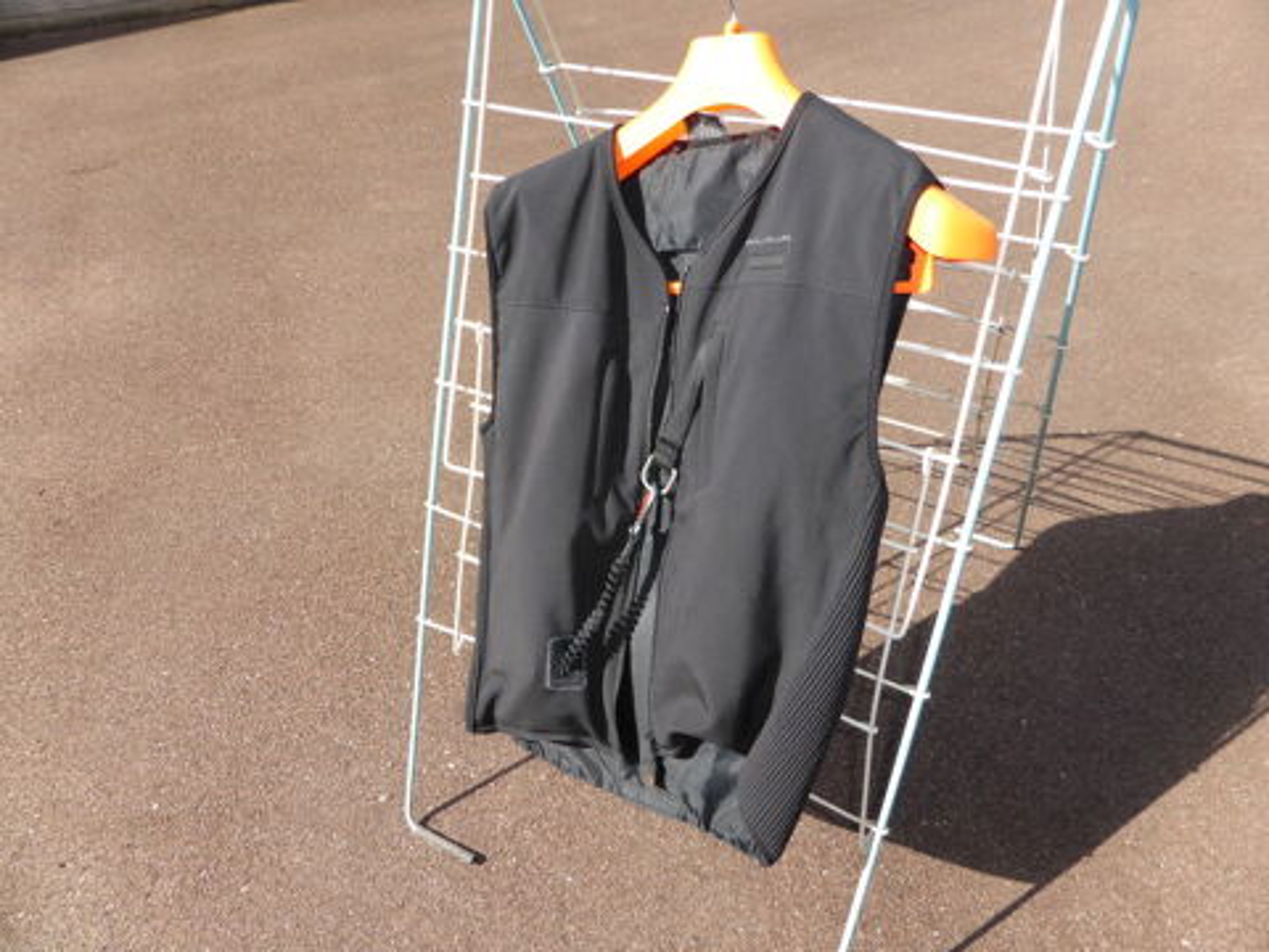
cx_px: 634
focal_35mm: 24
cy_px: 476
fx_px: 880
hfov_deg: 71.6
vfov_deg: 56.8
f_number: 3.3
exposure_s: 1/500
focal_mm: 4.3
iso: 100
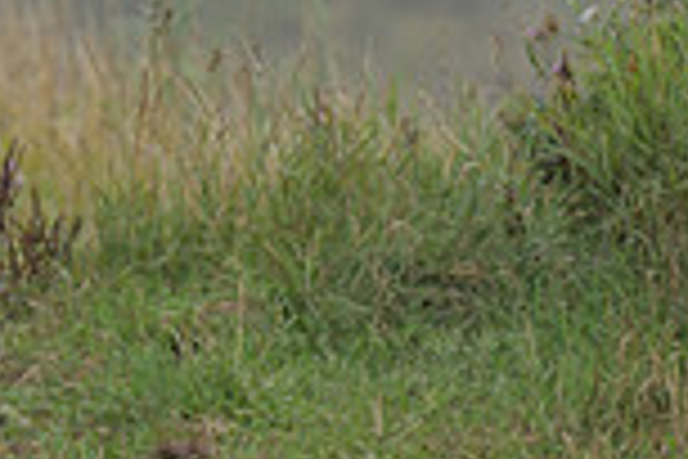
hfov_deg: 1.4
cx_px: -545
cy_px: 120
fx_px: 28301
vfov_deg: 0.9
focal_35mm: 1481
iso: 64
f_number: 2.8
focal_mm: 200
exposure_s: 1/400
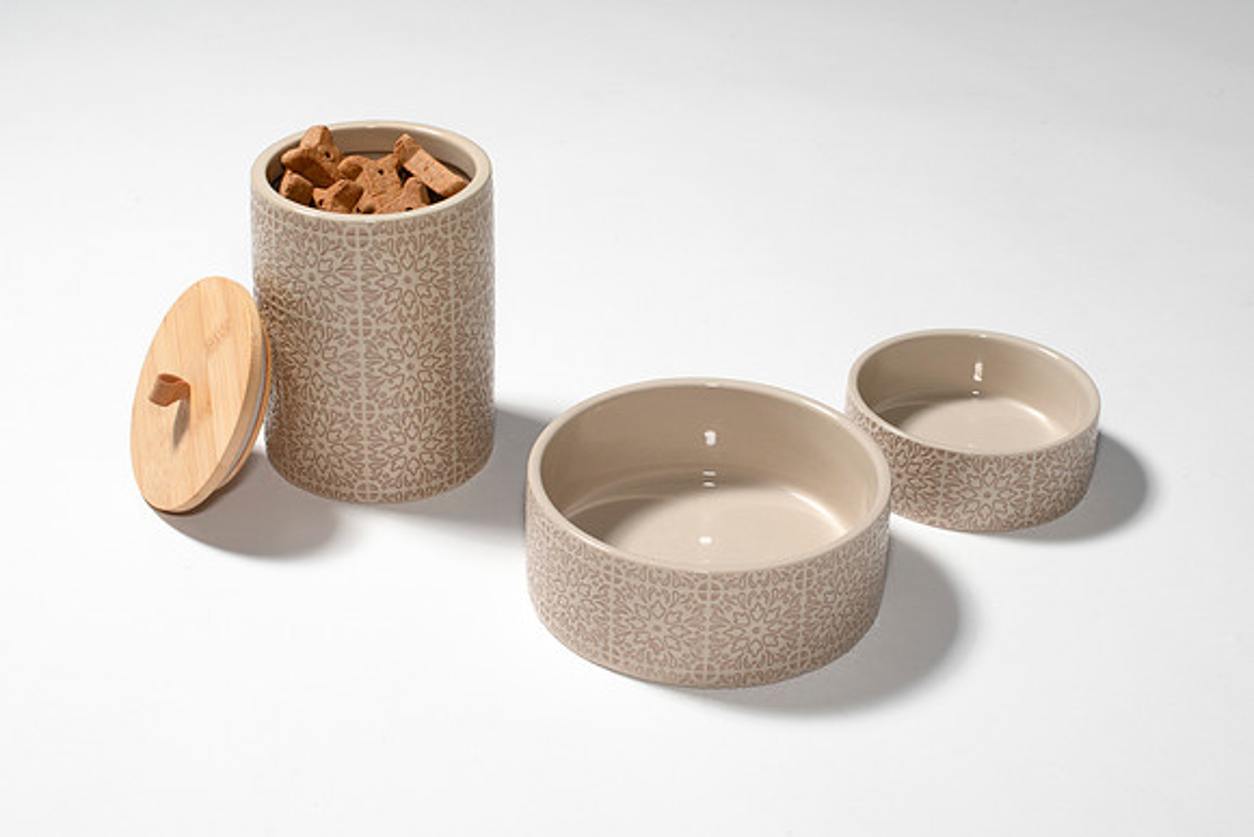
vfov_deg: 21.2
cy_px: 473
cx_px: 708
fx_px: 2230
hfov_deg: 31.4
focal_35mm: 64
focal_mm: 50
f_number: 16
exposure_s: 1/250
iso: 250
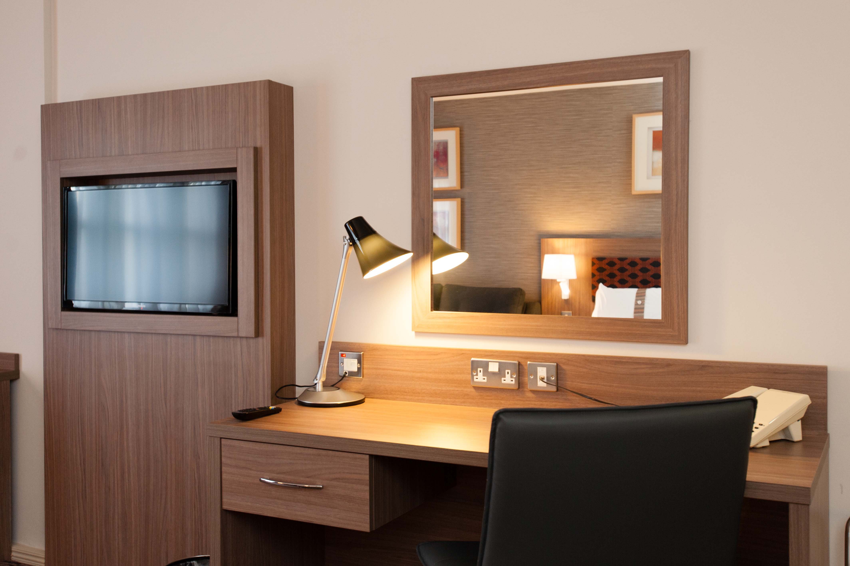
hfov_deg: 54.5
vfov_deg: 37.8
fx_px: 826
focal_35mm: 35
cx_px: 425
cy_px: 283
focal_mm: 35
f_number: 4.5
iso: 800
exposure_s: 1/50
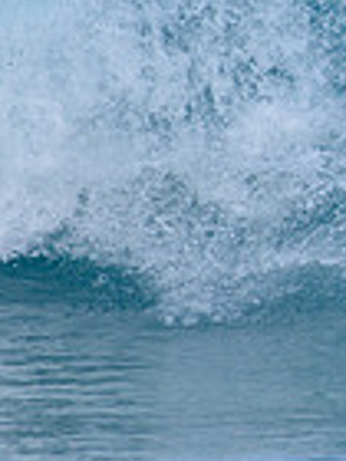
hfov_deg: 0.7
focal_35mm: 1988
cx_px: 768
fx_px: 26494
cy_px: 110
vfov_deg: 1.0
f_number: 5.6
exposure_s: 1/2000
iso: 280
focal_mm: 500
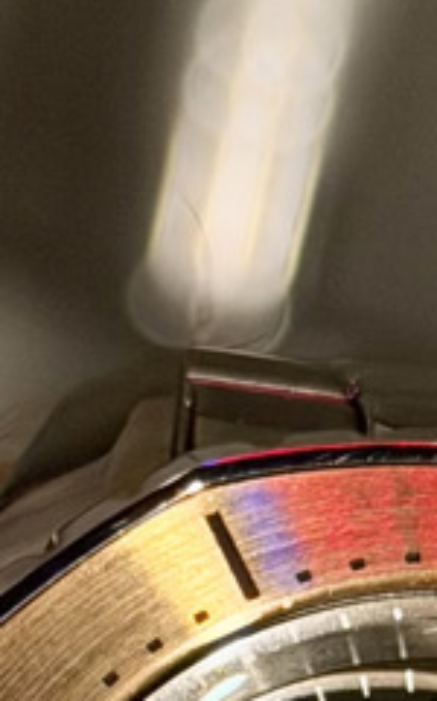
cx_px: 264
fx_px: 6059
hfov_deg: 4.1
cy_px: 1210
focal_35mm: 317
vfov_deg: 6.5
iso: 400
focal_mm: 6.76
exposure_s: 1/33
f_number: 1.78
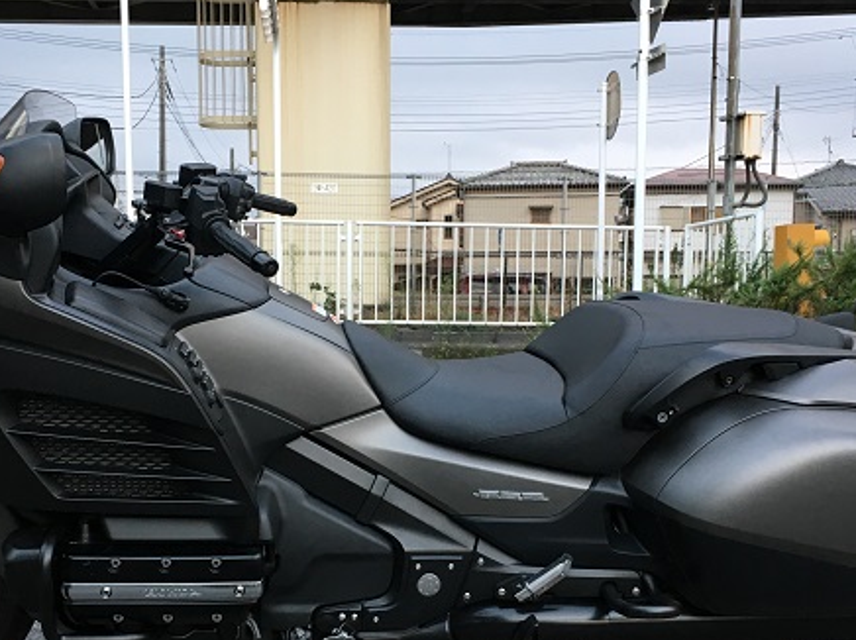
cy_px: 435
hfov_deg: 40.4
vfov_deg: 30.6
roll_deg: -0.2
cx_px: 373
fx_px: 1161
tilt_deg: -3.6
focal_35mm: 47
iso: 64
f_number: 2.2
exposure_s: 1/30
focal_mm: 4.15
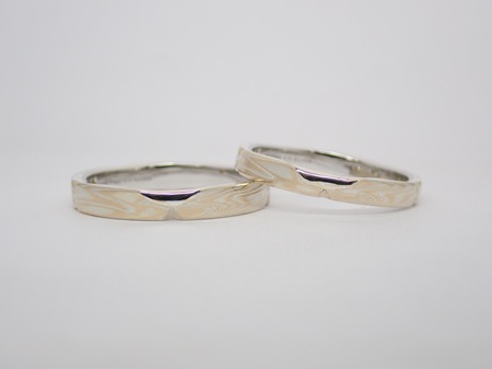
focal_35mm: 77
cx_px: 246
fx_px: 1094
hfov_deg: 25.3
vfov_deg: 19.1
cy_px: 184
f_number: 4.1
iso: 200
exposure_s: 1/100
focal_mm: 13.65
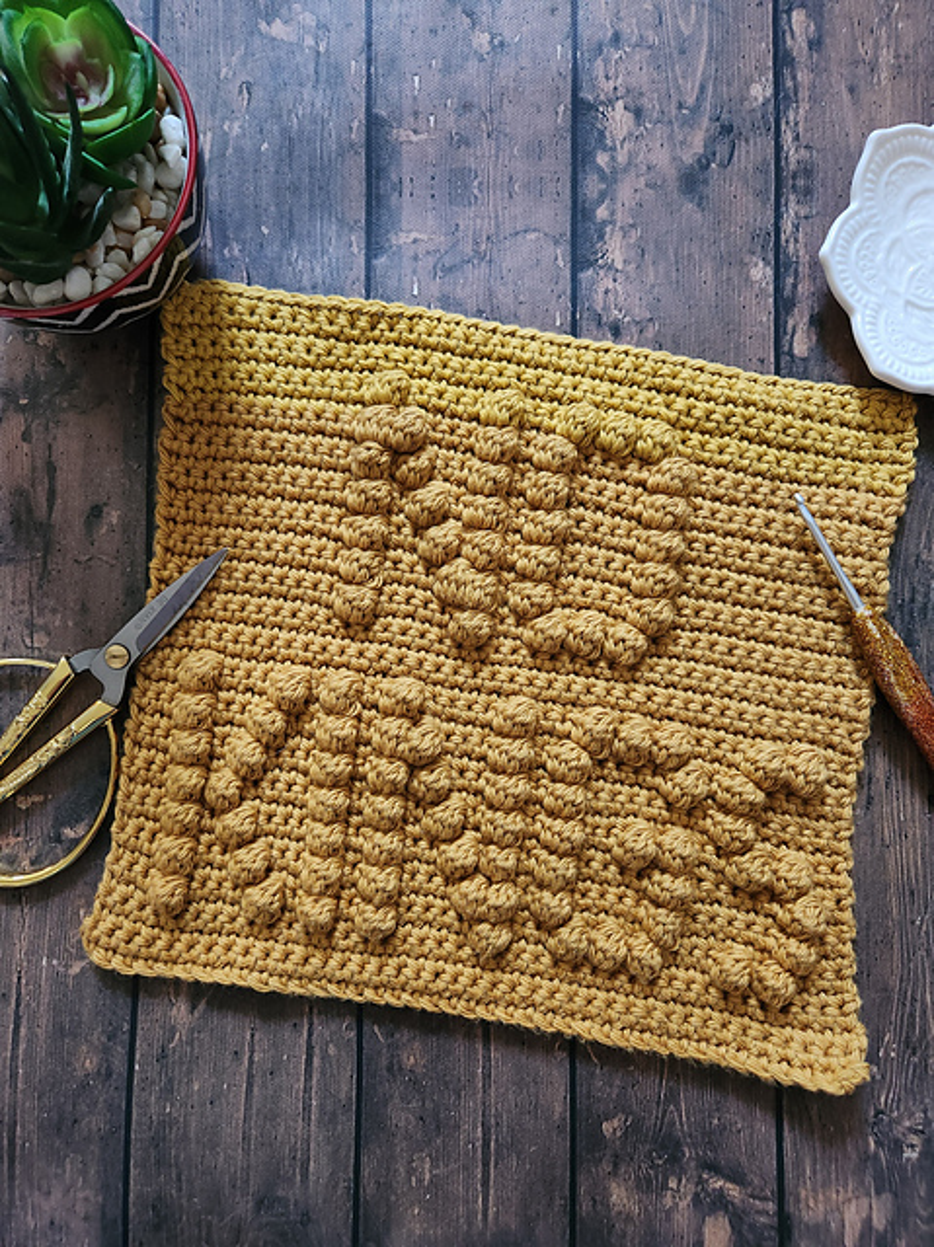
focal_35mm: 23
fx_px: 829
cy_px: 624
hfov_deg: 58.8
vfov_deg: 74.0
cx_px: 467
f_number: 1.8
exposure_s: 1/24
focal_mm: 5.4
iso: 500
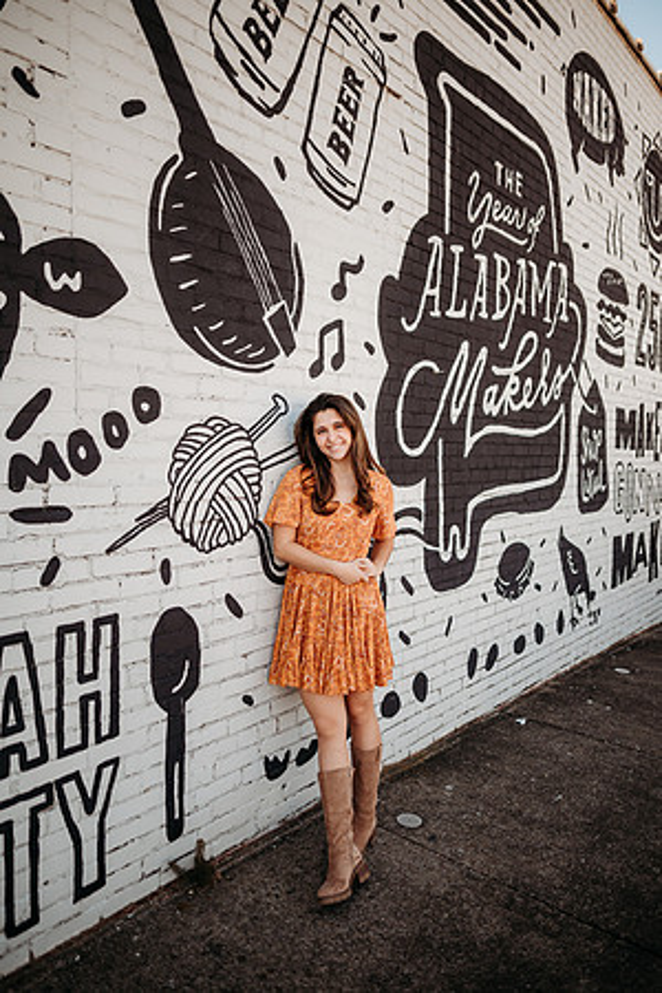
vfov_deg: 73.7
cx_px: 331
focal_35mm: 24
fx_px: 662
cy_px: 496
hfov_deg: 53.1
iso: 160
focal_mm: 24
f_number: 2
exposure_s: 1/1250
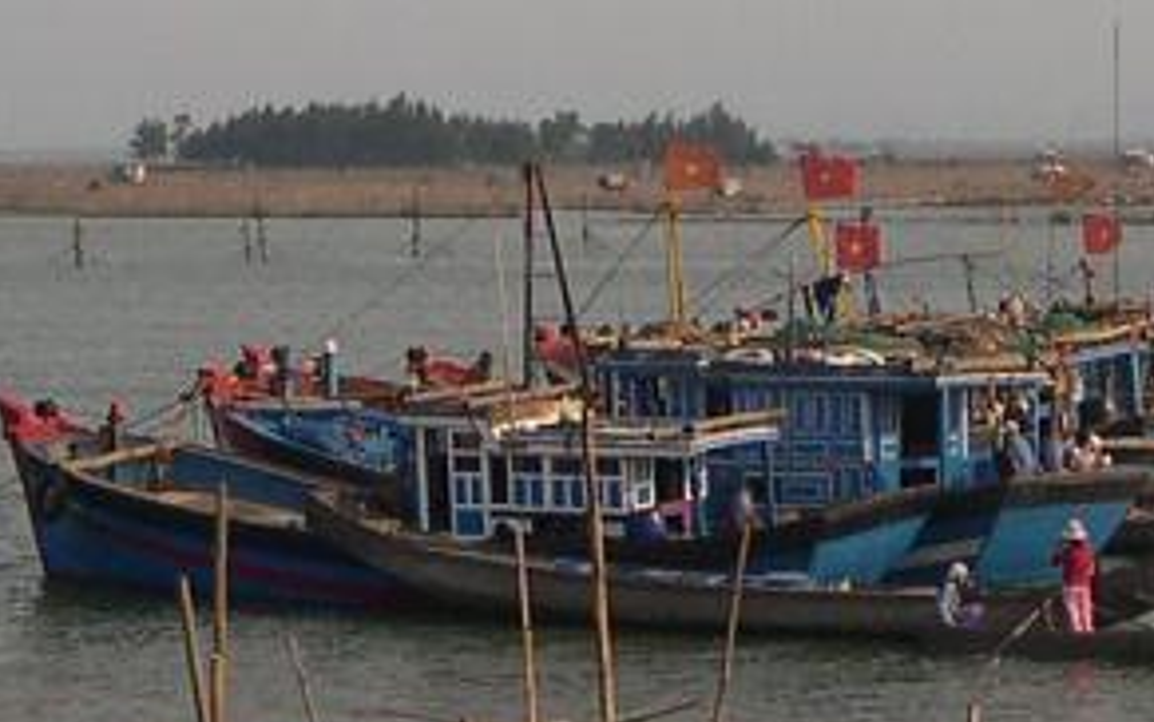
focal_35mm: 177
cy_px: 60
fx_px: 5568
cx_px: 619
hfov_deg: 11.8
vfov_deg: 7.4
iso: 100
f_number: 7.6
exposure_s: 1/227
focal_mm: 8
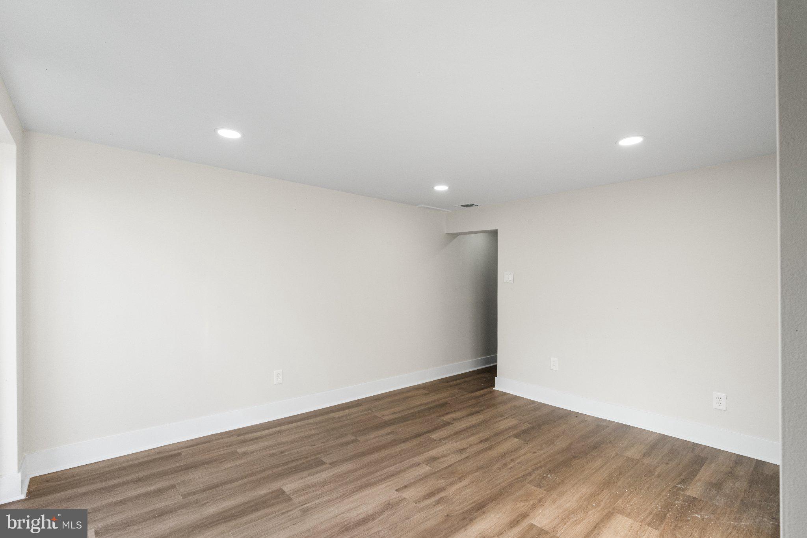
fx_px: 359
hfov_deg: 96.7
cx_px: 404
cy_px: 269
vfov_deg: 73.7
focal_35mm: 16
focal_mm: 16
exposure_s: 1/50
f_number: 13
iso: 2500
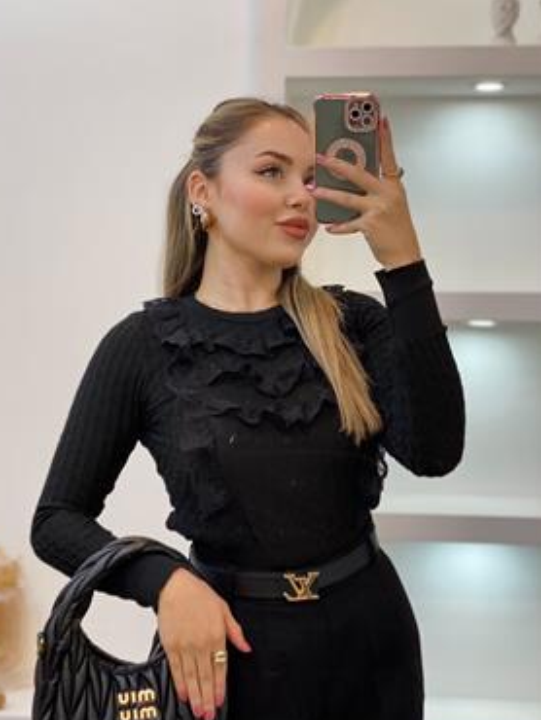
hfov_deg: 25.2
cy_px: 367
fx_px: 1207
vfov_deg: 33.2
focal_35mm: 58
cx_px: 245
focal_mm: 6
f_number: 2
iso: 100
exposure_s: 1/100
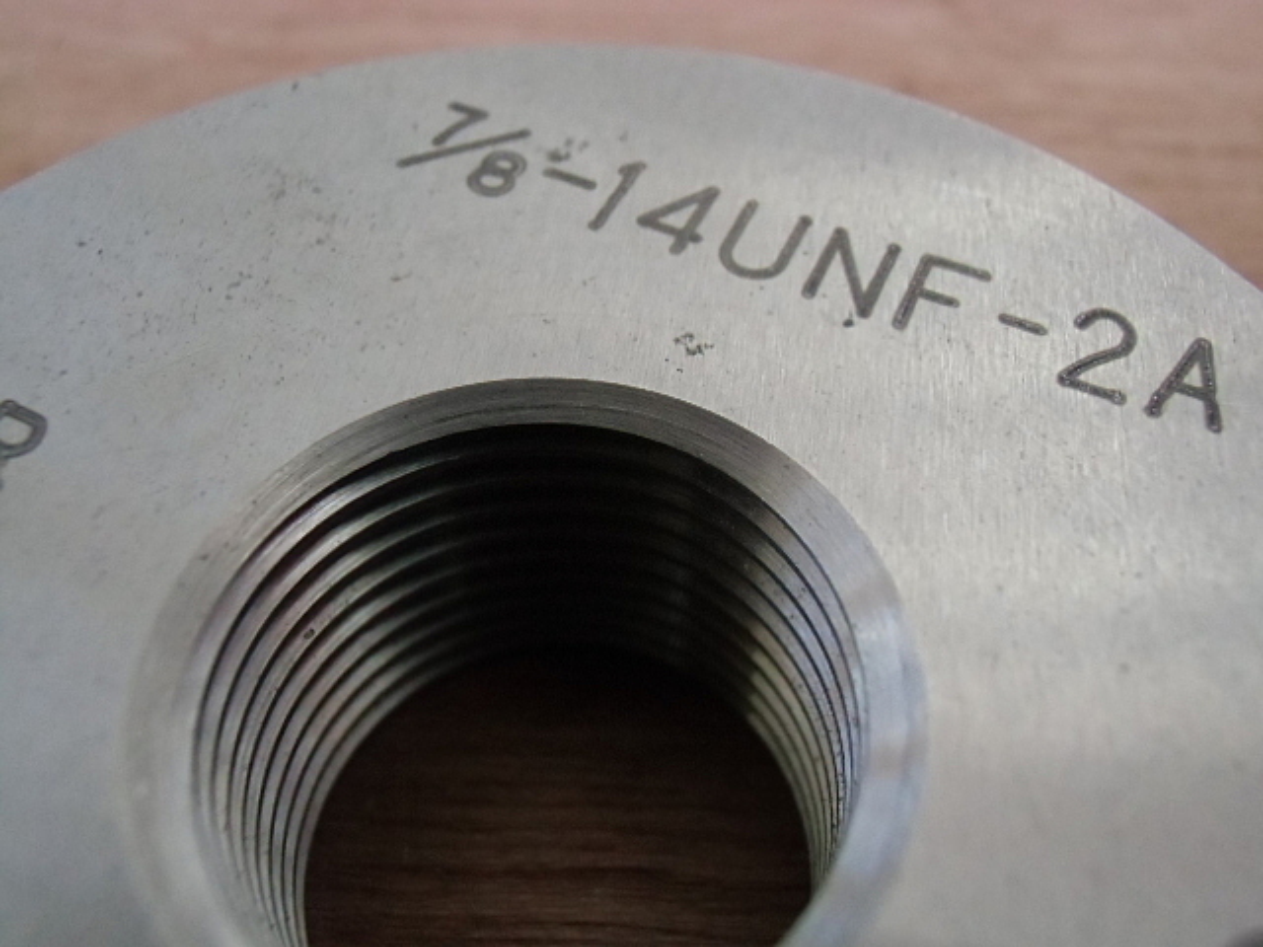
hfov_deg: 55.4
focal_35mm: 33
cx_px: 632
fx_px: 1204
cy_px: 474
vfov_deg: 42.9
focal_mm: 5.93
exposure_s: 1/100
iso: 800
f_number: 3.7
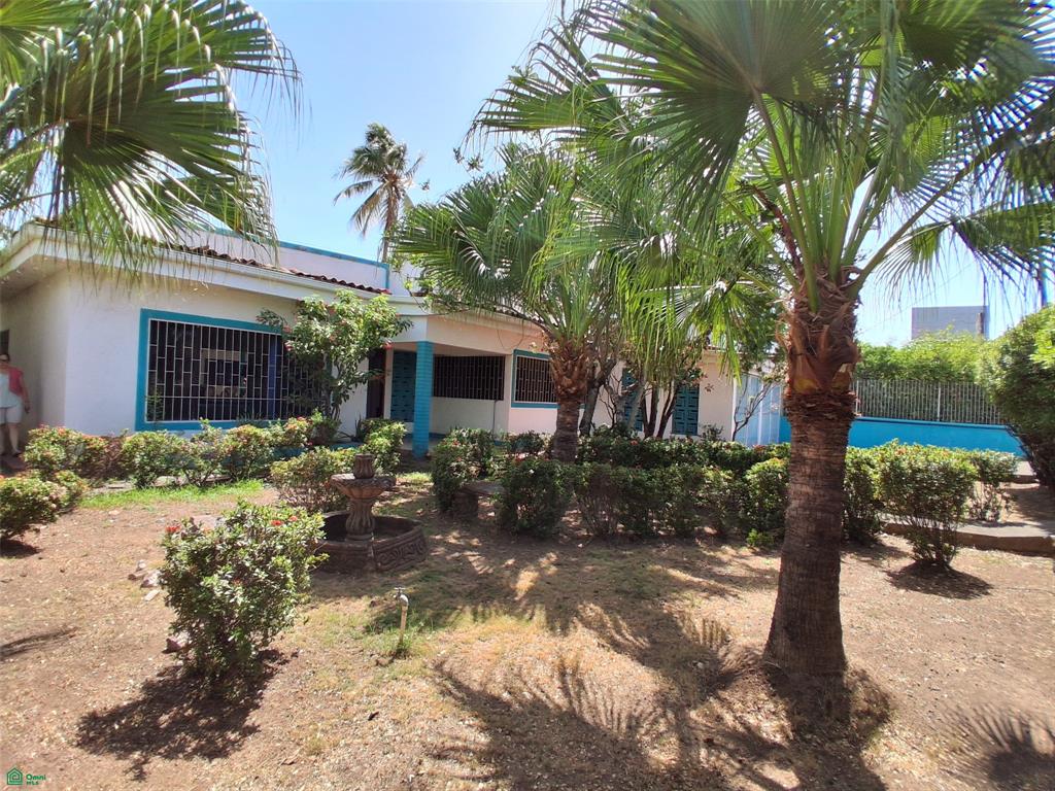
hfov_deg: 91.0
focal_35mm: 17
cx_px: 528
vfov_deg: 74.7
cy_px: 396
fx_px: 518
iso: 50
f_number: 2.2
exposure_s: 1/1022
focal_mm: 1.4
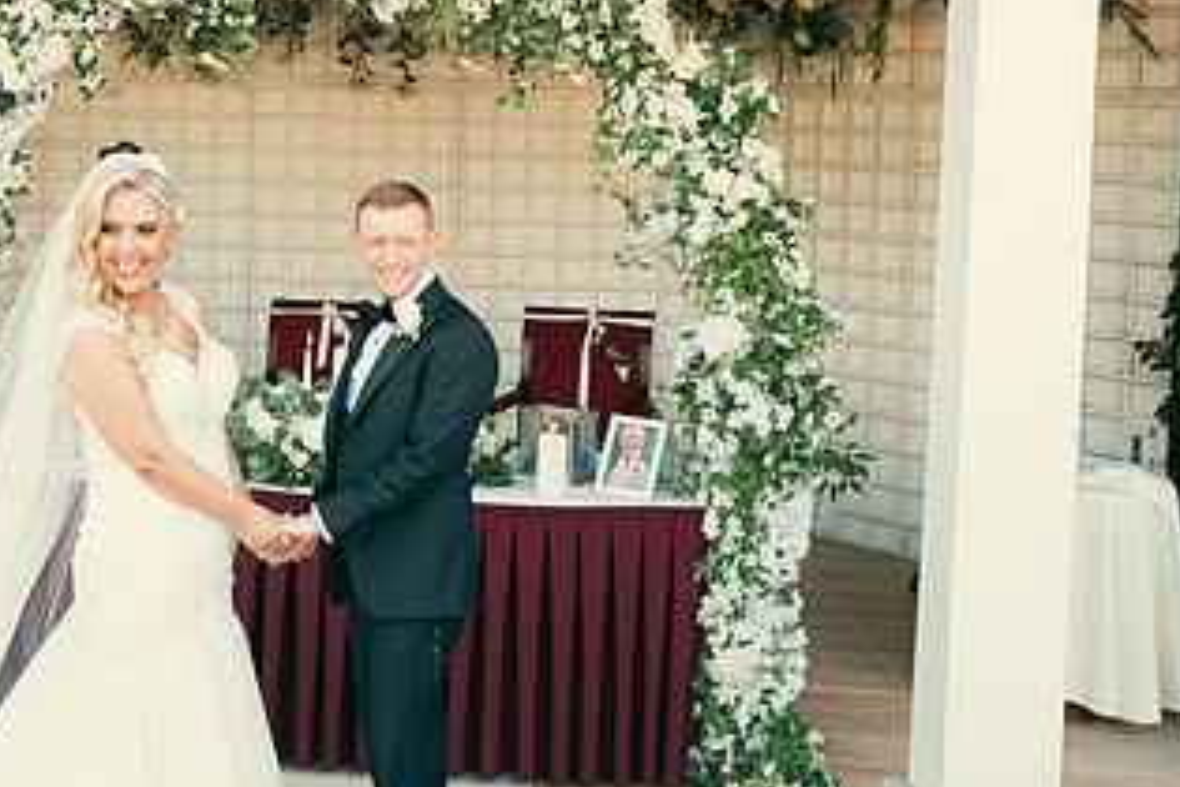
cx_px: 382
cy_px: 238
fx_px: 1868
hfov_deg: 34.7
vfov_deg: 23.6
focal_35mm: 57
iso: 320
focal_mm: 31
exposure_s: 1/250
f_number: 3.5
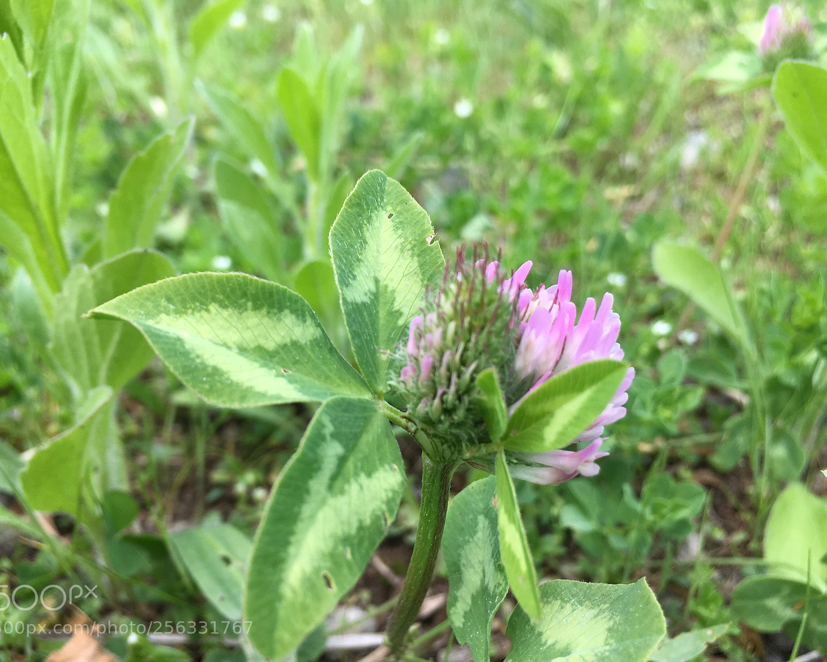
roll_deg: -6.6
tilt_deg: -31.6
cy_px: 332
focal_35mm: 31
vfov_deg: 47.1
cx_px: 410
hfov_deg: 57.2
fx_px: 759
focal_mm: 4.15
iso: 25
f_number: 2.2
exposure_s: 1/509
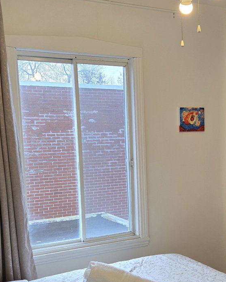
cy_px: 173
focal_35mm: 52
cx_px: 175
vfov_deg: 35.8
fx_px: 435
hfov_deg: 28.6
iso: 100
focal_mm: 5.4
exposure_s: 1/120
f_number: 1.8
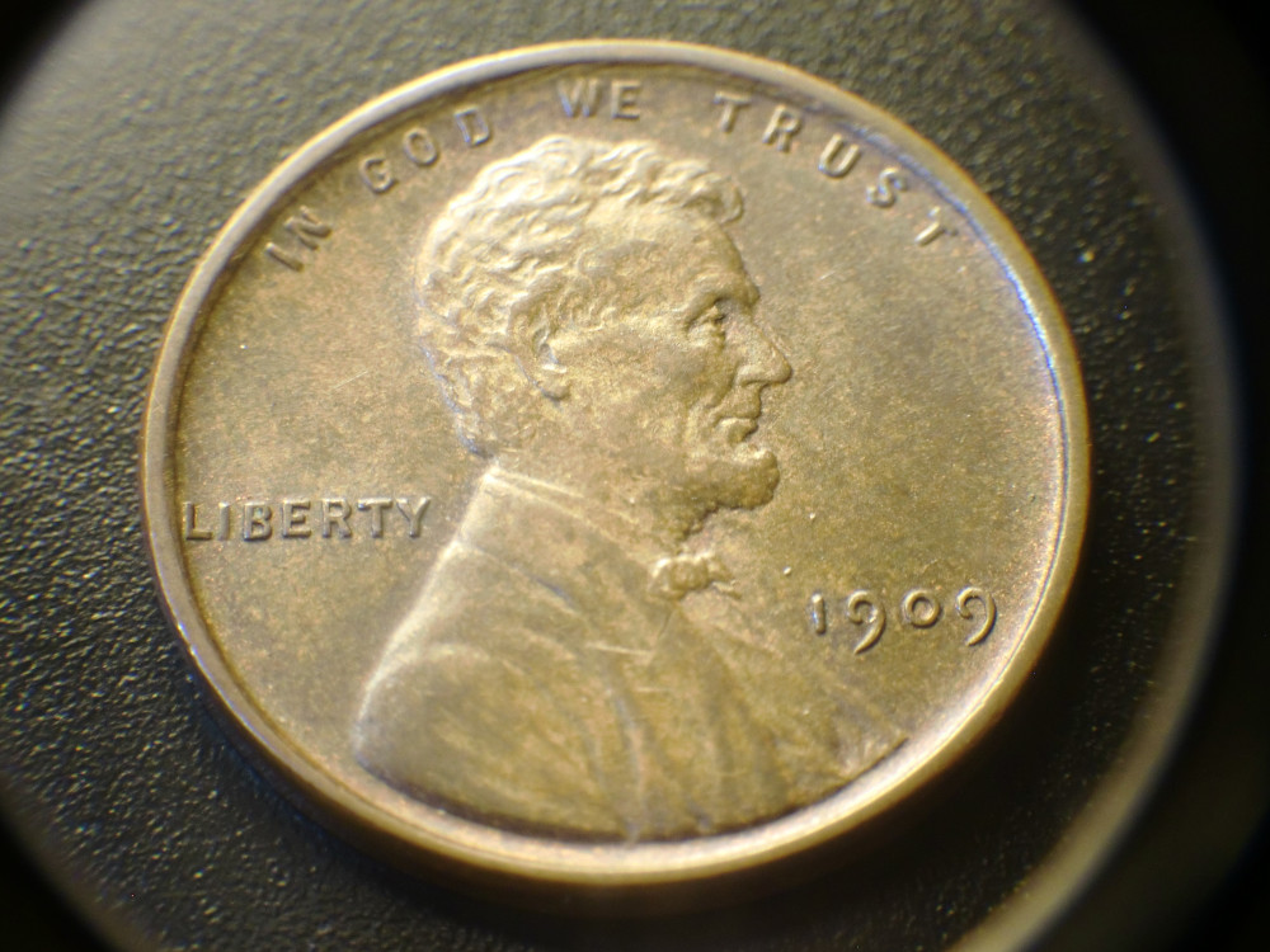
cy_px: 476
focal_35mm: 38
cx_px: 635
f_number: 3.9
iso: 125
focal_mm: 6.66
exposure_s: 1/60
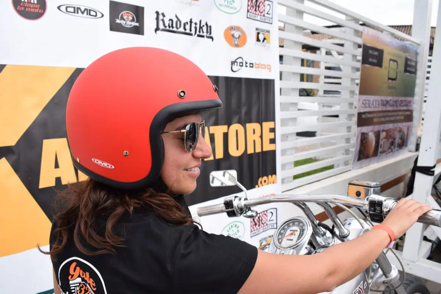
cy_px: 147
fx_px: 367
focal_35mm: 30
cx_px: 220
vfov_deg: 43.6
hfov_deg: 61.9
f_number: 9
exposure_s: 1/320
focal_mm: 20
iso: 200
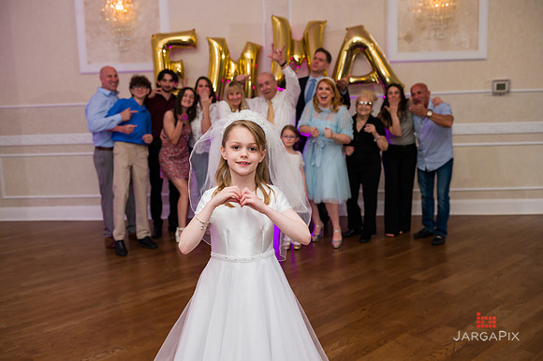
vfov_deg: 41.1
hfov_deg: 58.7
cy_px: 180
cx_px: 272
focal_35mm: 32
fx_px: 482
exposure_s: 1/200
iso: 1250
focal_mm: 32
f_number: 5
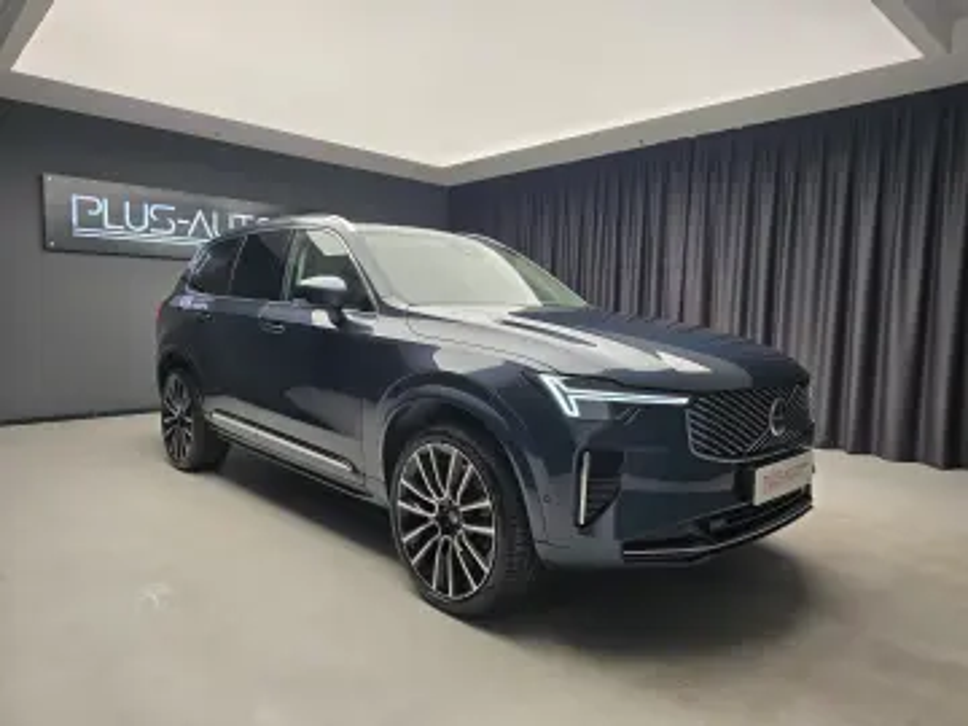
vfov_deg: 58.9
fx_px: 643
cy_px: 363
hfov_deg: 73.9
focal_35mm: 23
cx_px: 484
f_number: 1.7
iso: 32
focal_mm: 6.3
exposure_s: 1/57.3
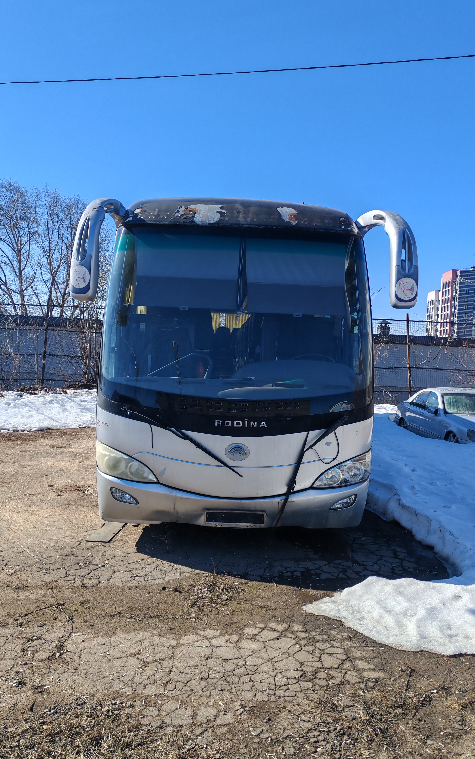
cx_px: 242
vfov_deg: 64.6
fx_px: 601
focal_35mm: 29
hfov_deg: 43.1
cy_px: 378
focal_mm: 5.52
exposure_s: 1/2200
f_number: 1.95
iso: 50
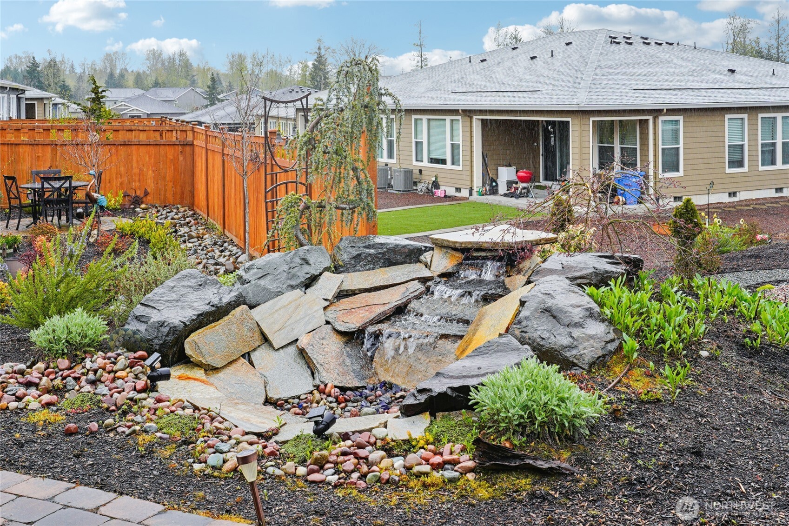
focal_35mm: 42
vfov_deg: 31.9
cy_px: 263
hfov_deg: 46.4
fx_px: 920
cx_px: 394
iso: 320
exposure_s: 1/125
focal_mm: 28
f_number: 8
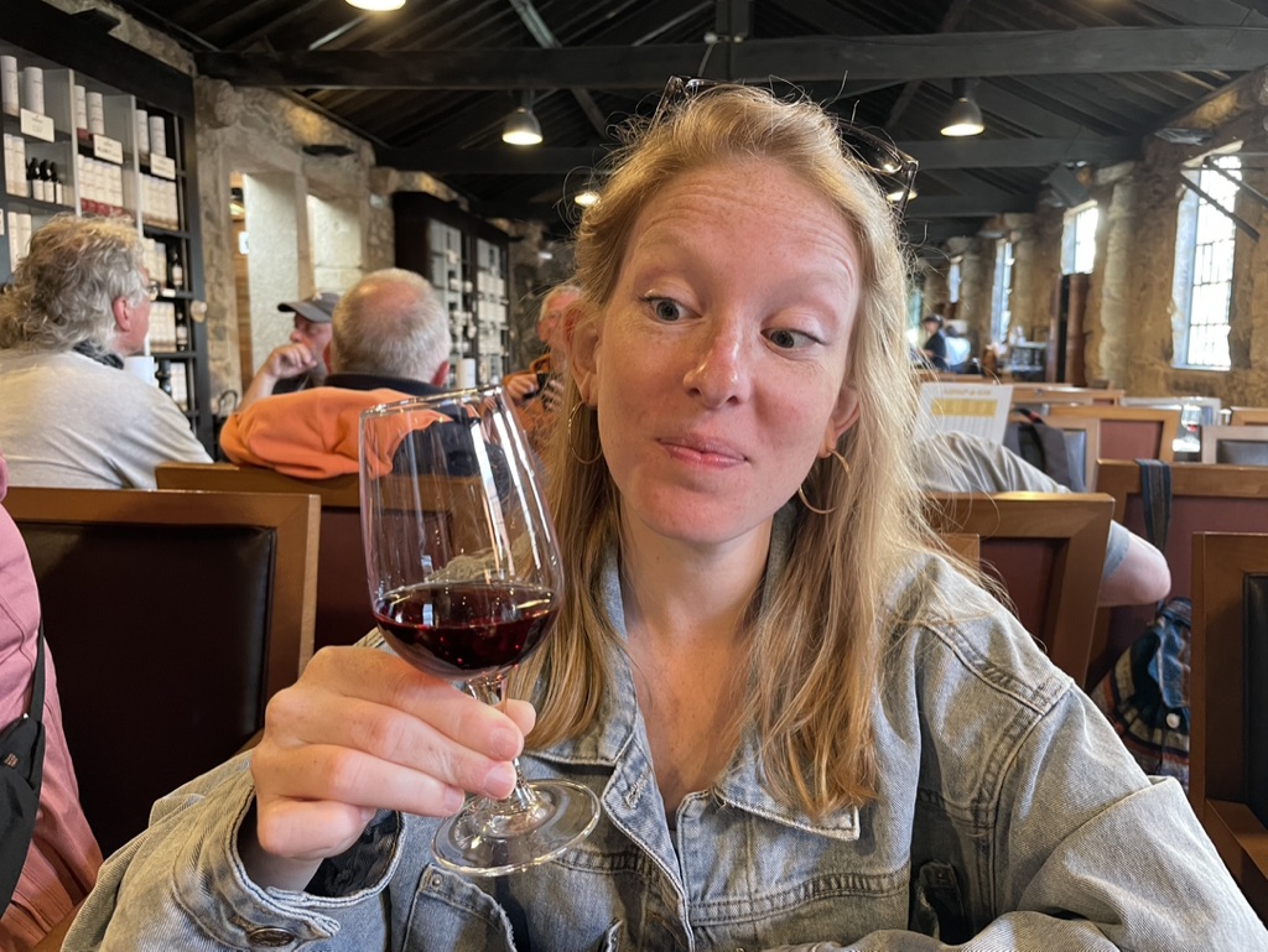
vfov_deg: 53.1
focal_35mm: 26
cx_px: 634
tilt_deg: -6.8
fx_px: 953
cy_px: 476
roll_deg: +0.0
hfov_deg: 67.3
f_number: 1.6
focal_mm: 4.2
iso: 250
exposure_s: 1/50
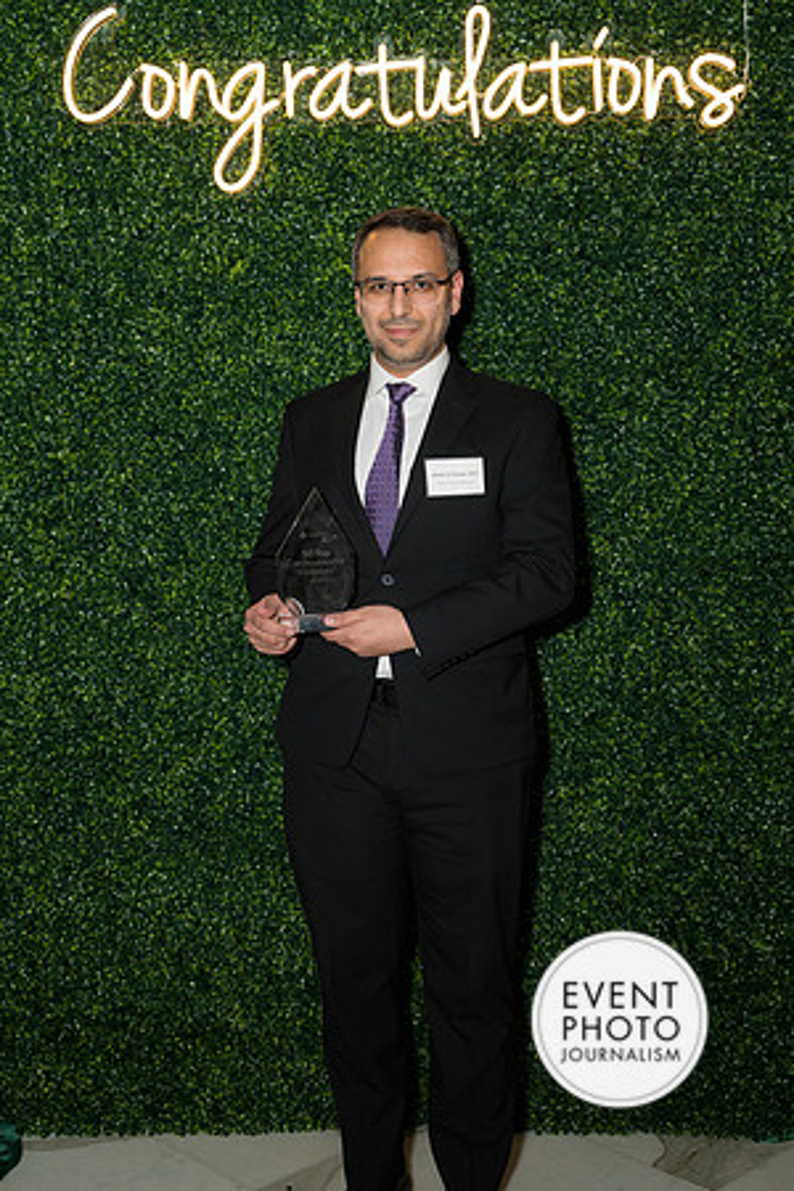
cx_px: 397
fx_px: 1489
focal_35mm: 45
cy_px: 596
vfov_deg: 43.6
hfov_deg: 29.9
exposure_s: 1/160
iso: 640
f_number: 5
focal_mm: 45
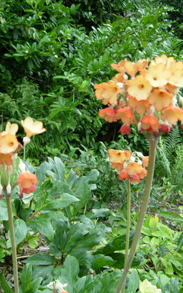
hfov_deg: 24.8
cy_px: 148
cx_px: 69
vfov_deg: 38.8
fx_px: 414
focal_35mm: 52
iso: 50
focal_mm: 7.5
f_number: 3
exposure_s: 1/71.8
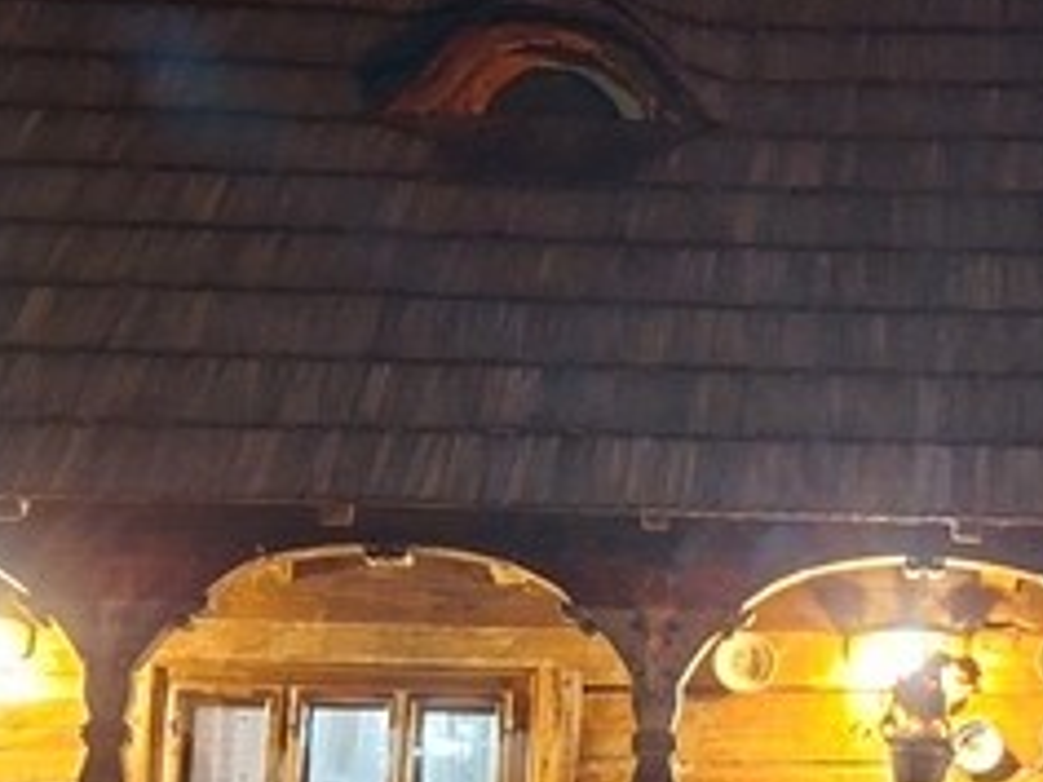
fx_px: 3013
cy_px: 747
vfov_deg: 14.6
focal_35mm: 100
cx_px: 1039
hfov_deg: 19.1
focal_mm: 5.54
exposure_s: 1/20
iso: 1250
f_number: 1.8
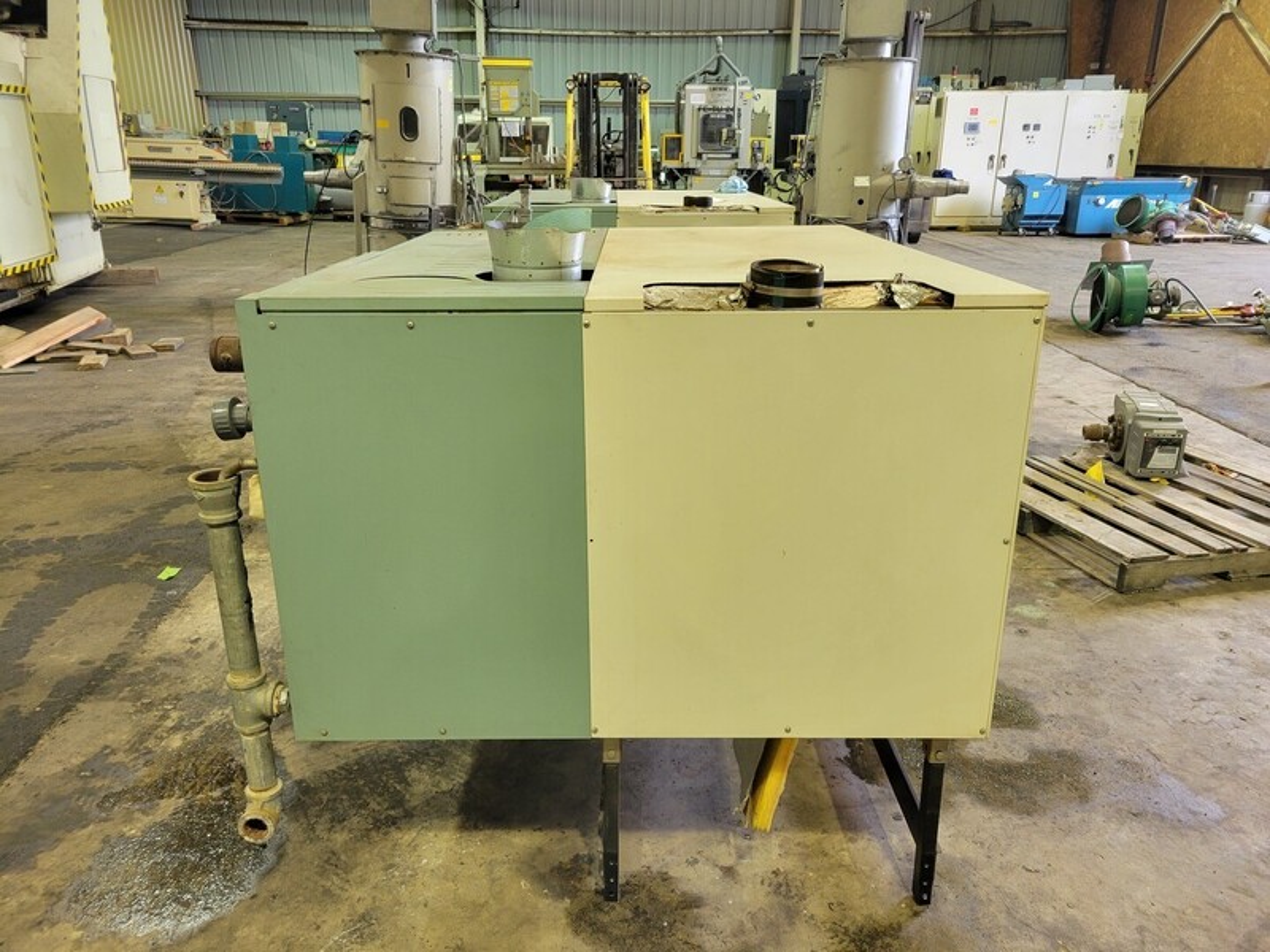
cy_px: 476
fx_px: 954
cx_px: 635
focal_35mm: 26
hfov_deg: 67.3
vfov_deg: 53.1
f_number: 1.8
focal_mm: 5.4
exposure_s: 1/60
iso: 200
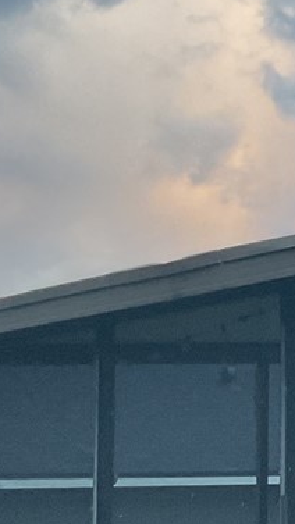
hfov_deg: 7.8
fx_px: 1864
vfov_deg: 16.0
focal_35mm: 134
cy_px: 307
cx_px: 884
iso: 50
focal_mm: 3
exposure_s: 1/60
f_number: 1.8
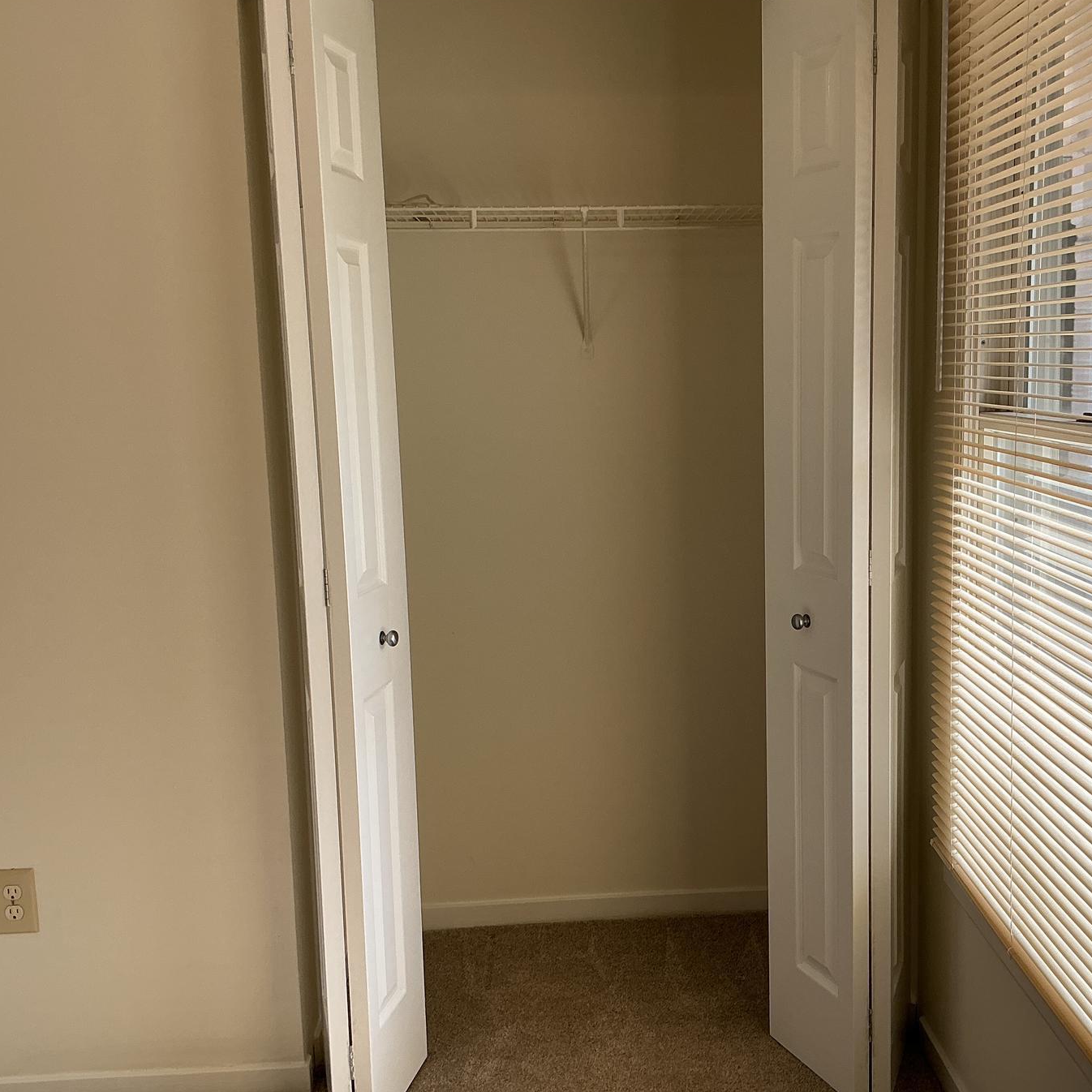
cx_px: 660
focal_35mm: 39
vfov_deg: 42.8
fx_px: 1392
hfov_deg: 42.6
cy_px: 574
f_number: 1.8
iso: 25
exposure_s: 1/203
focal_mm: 3
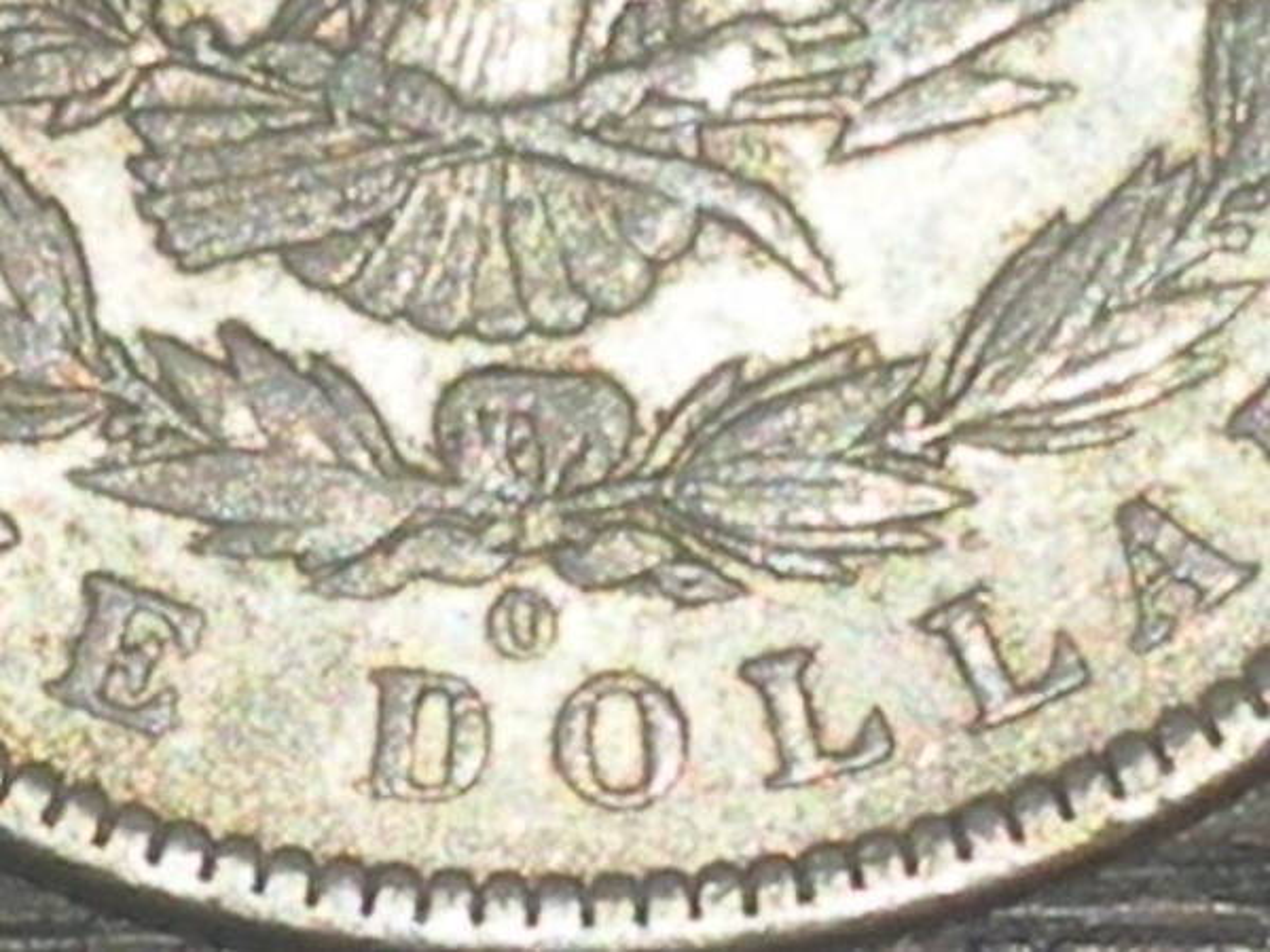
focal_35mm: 100
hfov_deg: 19.6
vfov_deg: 14.8
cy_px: 476
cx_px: 635
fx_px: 3669
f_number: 5
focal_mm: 17.4
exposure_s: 1/125
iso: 64
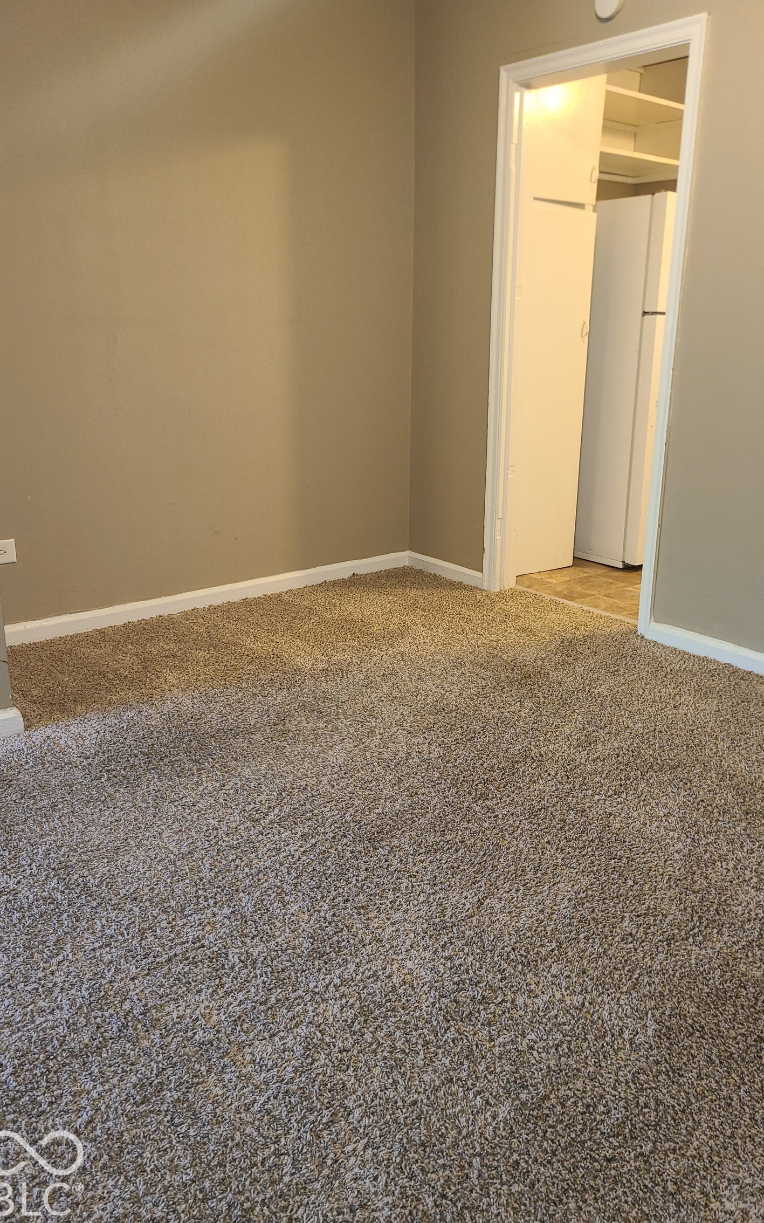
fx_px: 933
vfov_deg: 66.5
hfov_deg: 44.4
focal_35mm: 28
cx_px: 438
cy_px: 606
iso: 125
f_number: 1.8
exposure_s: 1/20
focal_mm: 5.4
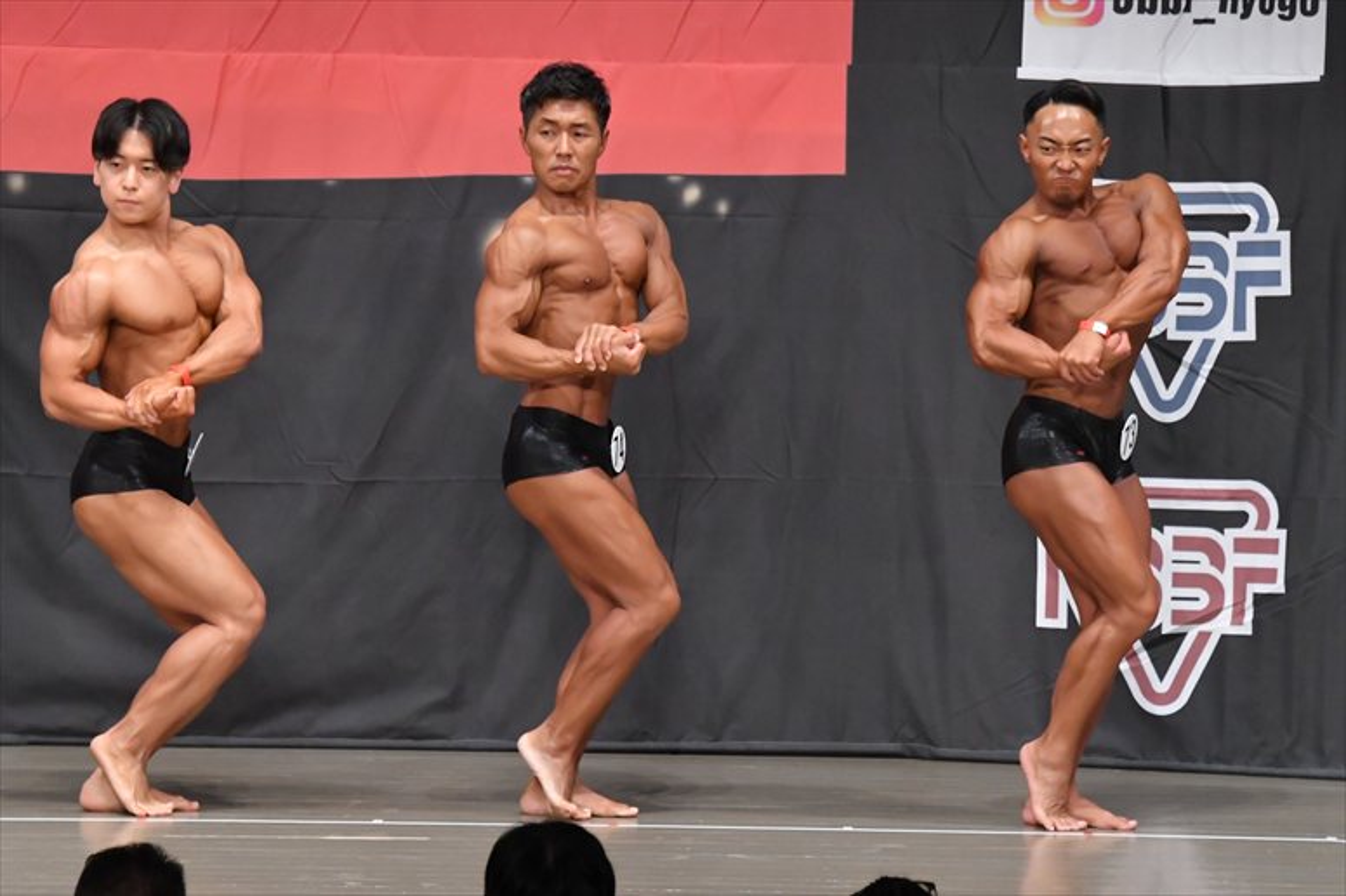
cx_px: 673
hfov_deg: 9.2
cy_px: 448
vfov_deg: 6.1
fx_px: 8409
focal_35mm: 225
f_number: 5.6
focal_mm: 150
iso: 6400
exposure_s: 1/400
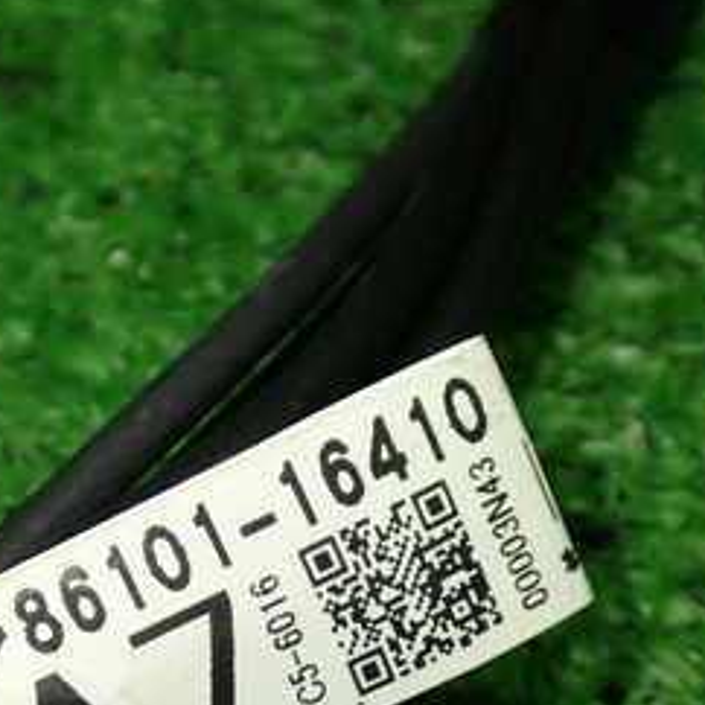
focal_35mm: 90
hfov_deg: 19.0
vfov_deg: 19.0
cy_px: 638
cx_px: 84
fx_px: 2074
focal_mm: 7.31
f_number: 2.8
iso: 160
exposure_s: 1/80
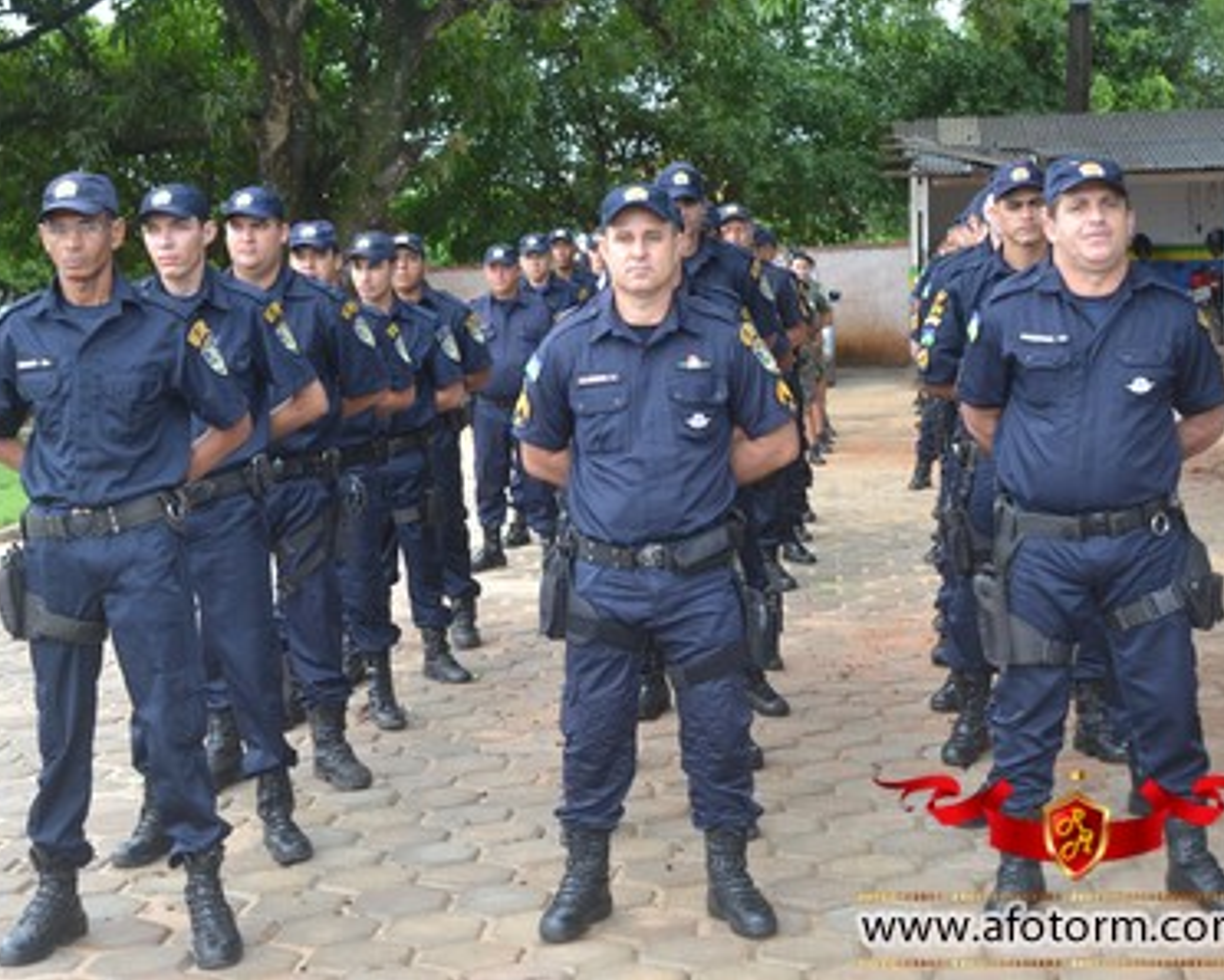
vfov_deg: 25.6
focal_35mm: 60
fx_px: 2159
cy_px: 490
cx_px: 582
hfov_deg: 31.6
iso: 400
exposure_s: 1/125
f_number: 5.6
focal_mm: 35
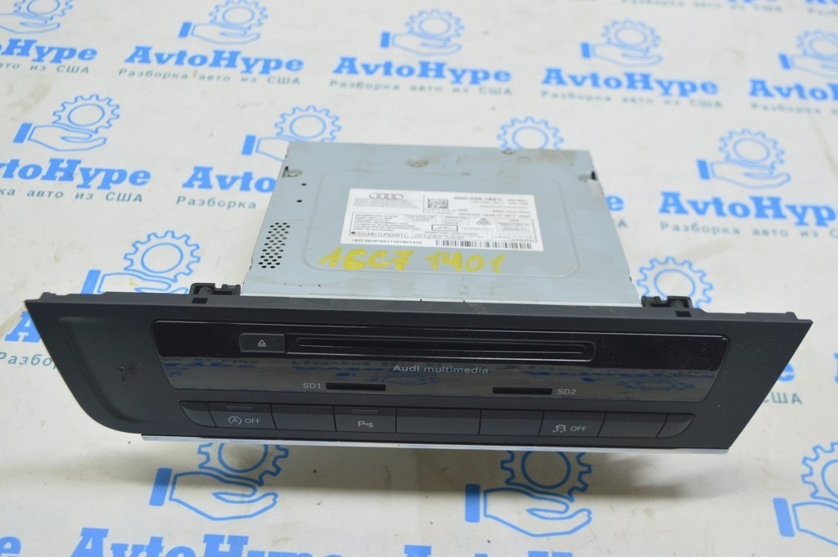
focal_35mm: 40
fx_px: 942
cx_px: 419
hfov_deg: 48.0
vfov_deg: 33.0
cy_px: 278
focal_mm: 27
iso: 400
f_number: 5.6
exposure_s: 1/20
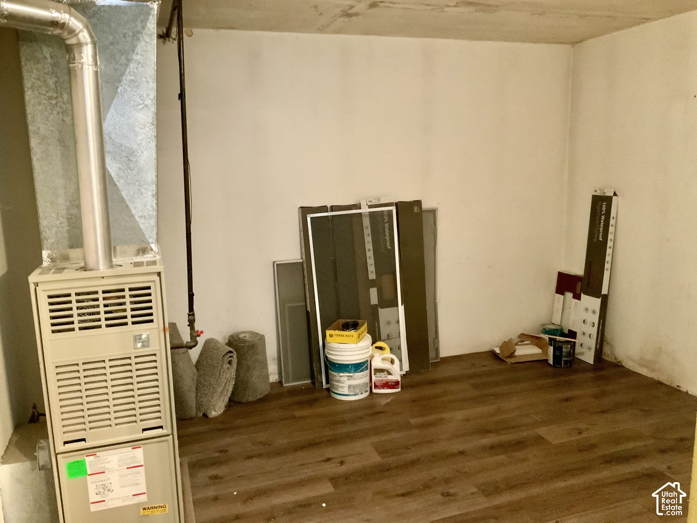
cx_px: 348
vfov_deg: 48.2
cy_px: 262
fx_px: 584
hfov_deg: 61.7
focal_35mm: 29
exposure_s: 1/30
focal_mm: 3
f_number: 1.8
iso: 500
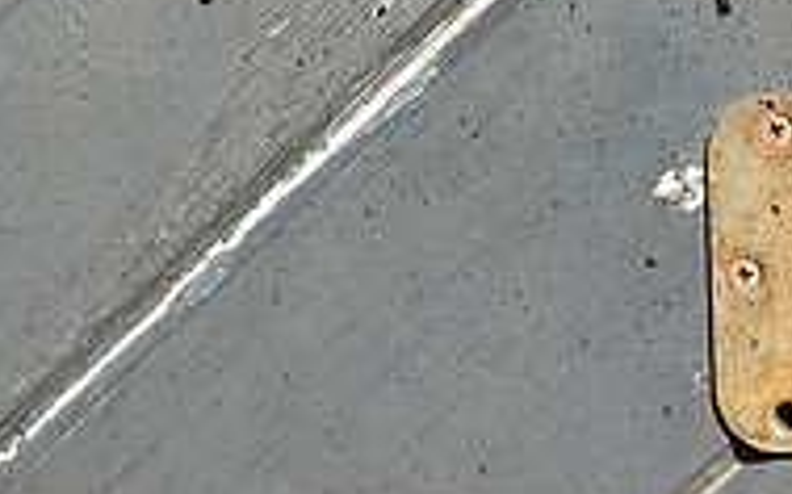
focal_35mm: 197
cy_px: -260
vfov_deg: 6.6
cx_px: 566
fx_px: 4251
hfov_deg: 10.6
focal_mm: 42
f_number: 7.1
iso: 200
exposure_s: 1/200
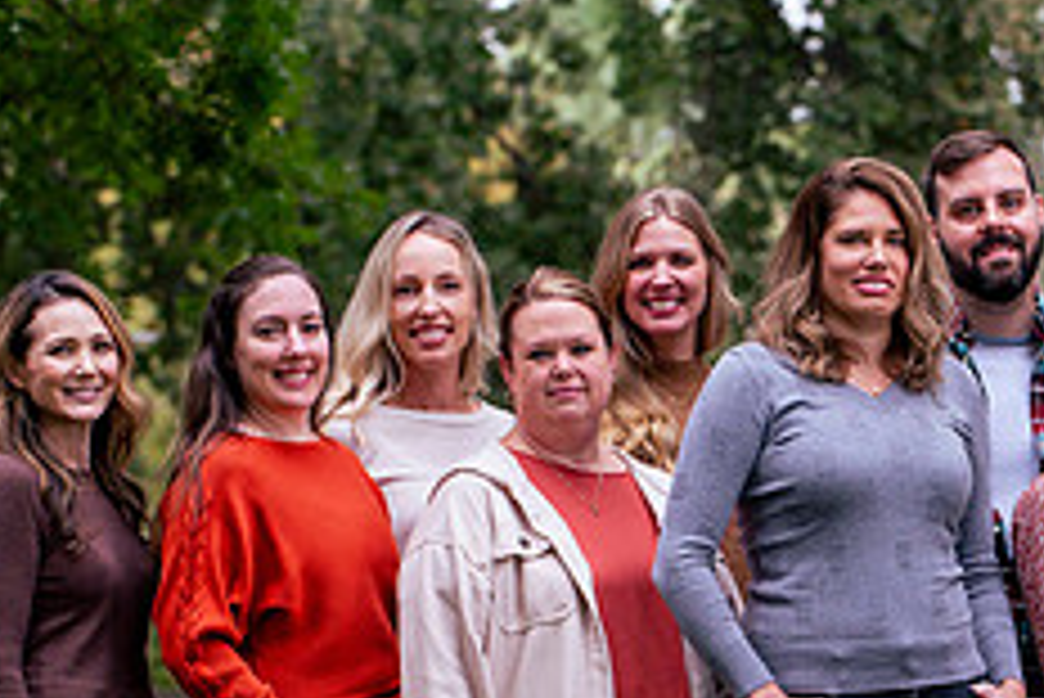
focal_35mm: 313
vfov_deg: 4.4
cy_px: 570
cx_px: 940
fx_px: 9082
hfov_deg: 6.6
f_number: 5.6
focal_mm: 125
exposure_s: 1/250
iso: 200
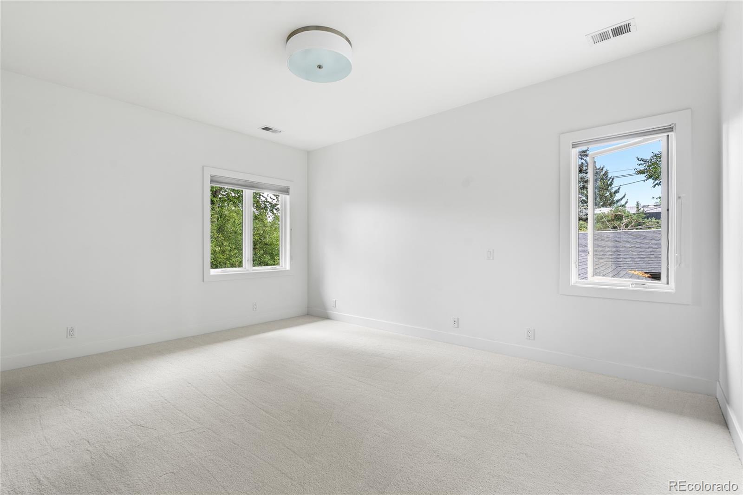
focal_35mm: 16
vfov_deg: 72.0
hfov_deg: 95.0
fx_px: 340
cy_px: 248
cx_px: 372
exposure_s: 1/2.5
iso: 200
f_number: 8
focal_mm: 16.5
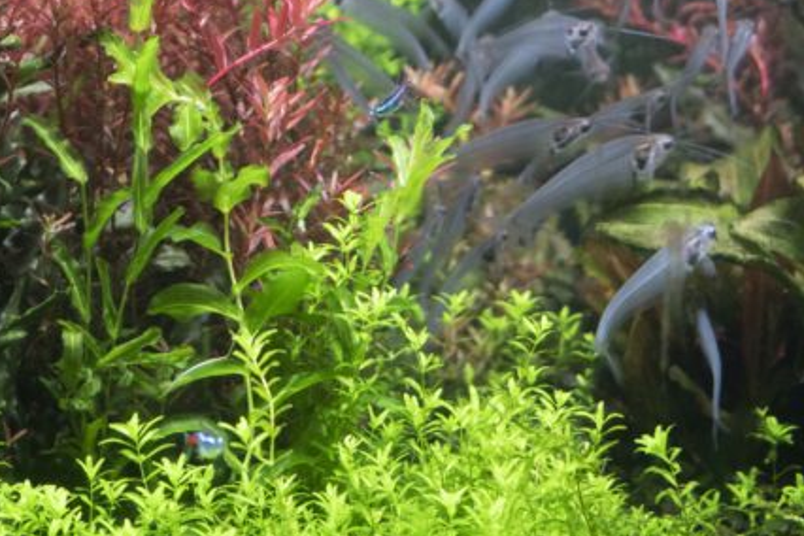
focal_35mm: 77
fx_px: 1720
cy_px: -75
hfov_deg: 26.2
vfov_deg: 17.1
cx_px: 293
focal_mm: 32
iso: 3200
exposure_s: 1/160
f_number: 4.5
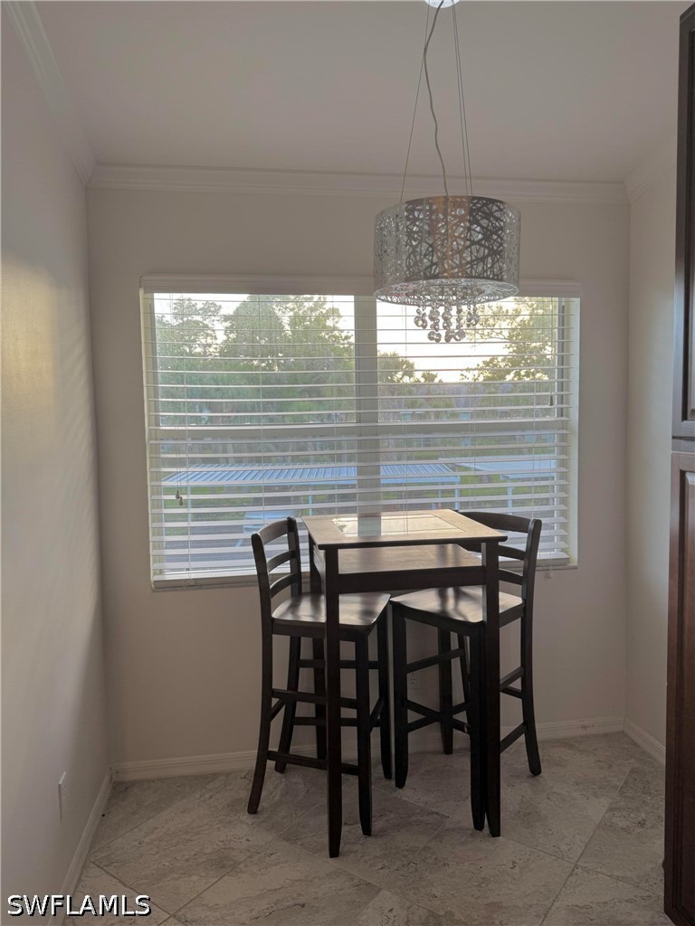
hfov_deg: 56.8
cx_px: 348
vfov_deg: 71.6
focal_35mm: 24
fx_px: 642
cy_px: 463
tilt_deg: -4.0
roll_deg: +1.3
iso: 80
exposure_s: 1/120
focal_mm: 6.76
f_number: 1.78
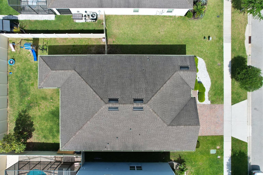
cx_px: 126
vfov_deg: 55.1
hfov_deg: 76.1
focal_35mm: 23
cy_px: 89
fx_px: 168
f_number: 2.8
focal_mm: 8.38
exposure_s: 1/5000
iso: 200
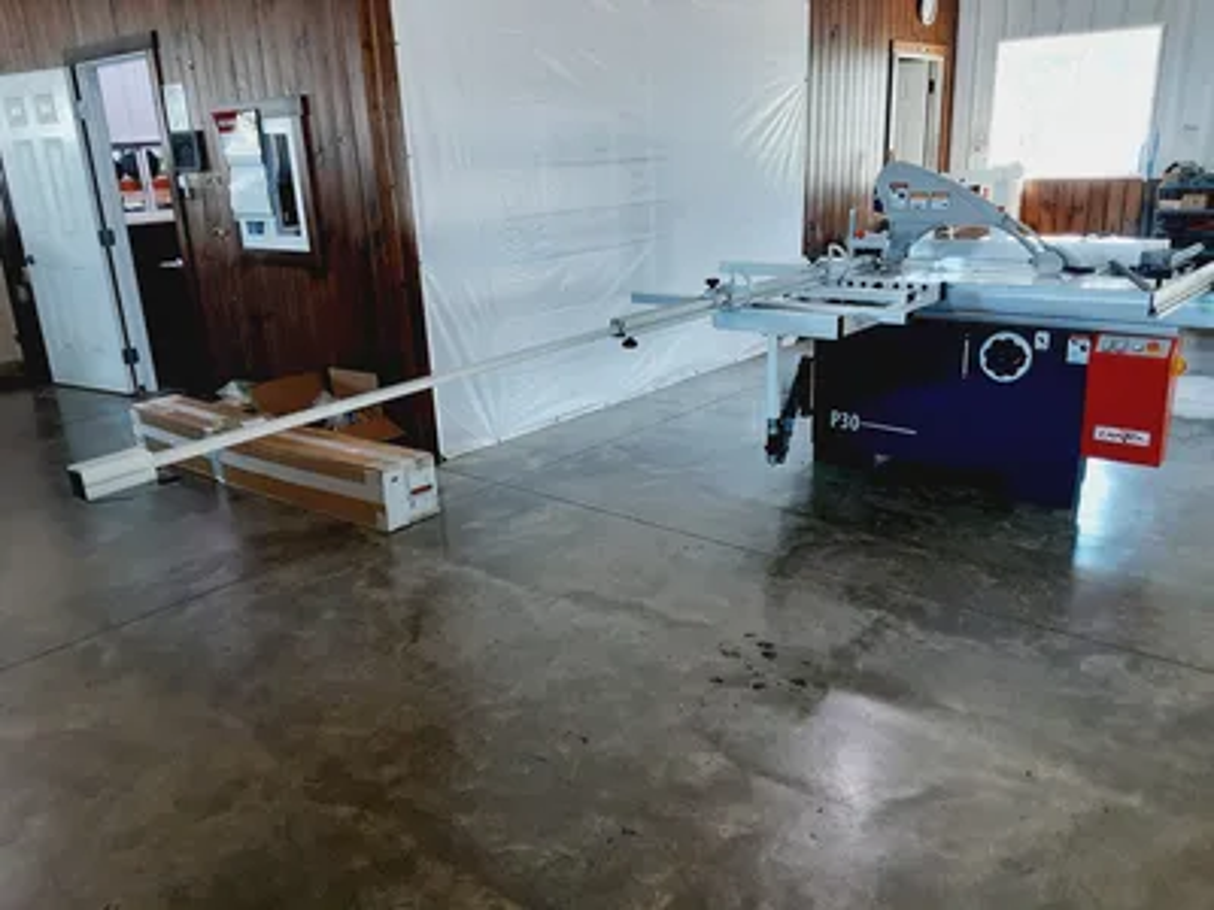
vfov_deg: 49.7
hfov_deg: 63.4
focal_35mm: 28
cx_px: 607
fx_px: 982
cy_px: 455
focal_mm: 2.9
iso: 80
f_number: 1.9
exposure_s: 1/30
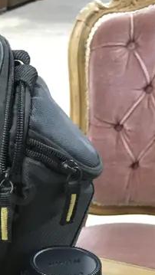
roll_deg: +1.1
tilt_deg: -33.6
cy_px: 316
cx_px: -75
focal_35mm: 90
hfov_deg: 12.8
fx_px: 657
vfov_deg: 22.1
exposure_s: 1/25
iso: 200
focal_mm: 4.15
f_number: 2.2
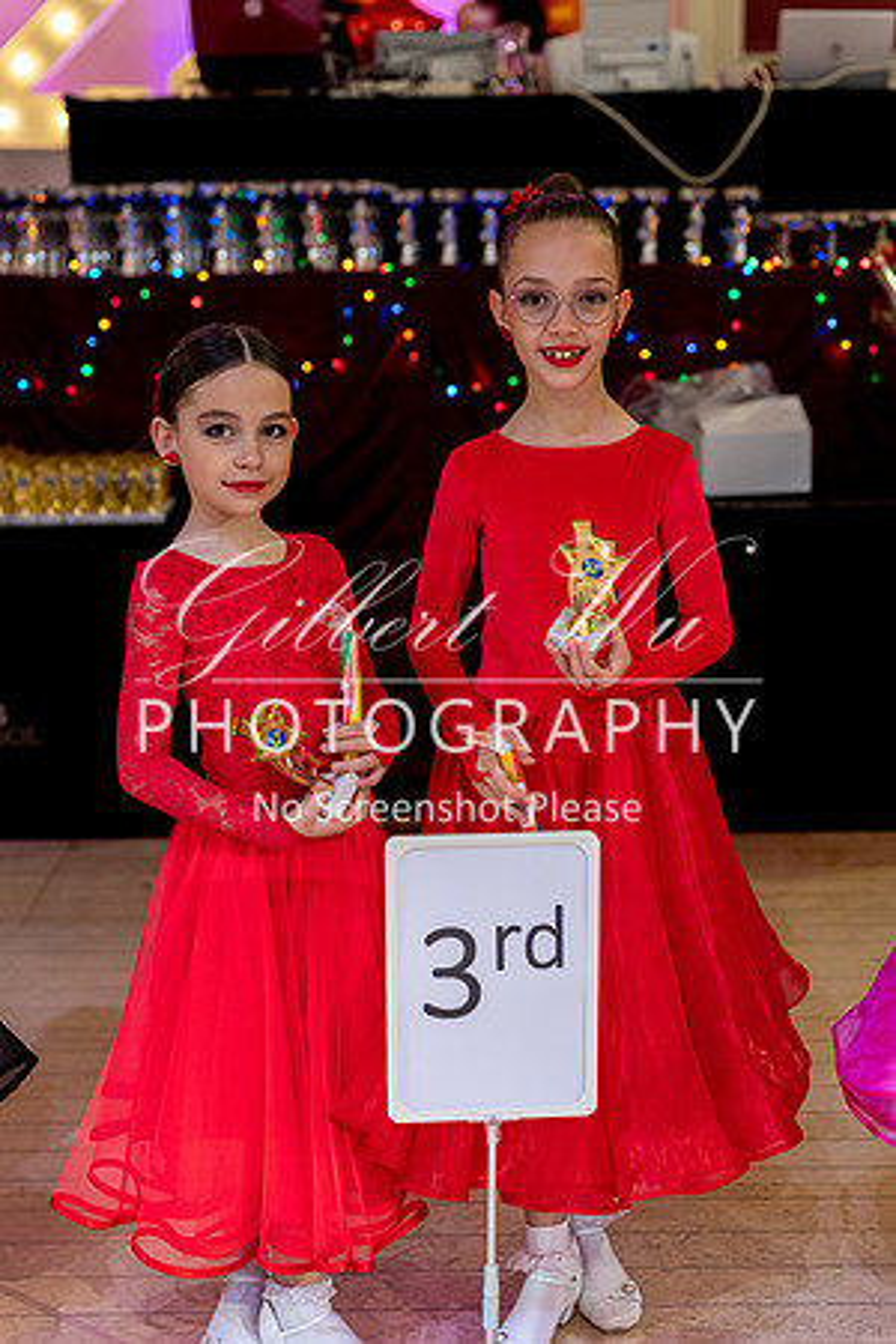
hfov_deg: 26.0
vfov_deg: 38.2
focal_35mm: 52
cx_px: 448
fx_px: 1941
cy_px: 672
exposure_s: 1/400
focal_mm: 52
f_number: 2.8
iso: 3200
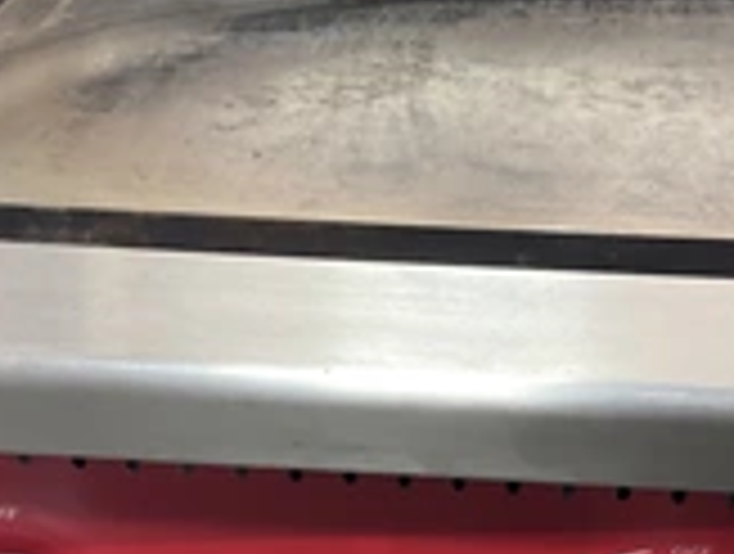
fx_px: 1509
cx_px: 419
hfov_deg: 27.3
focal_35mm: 71
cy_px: 617
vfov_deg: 19.8
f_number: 1.8
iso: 250
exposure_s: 1/40
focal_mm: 3
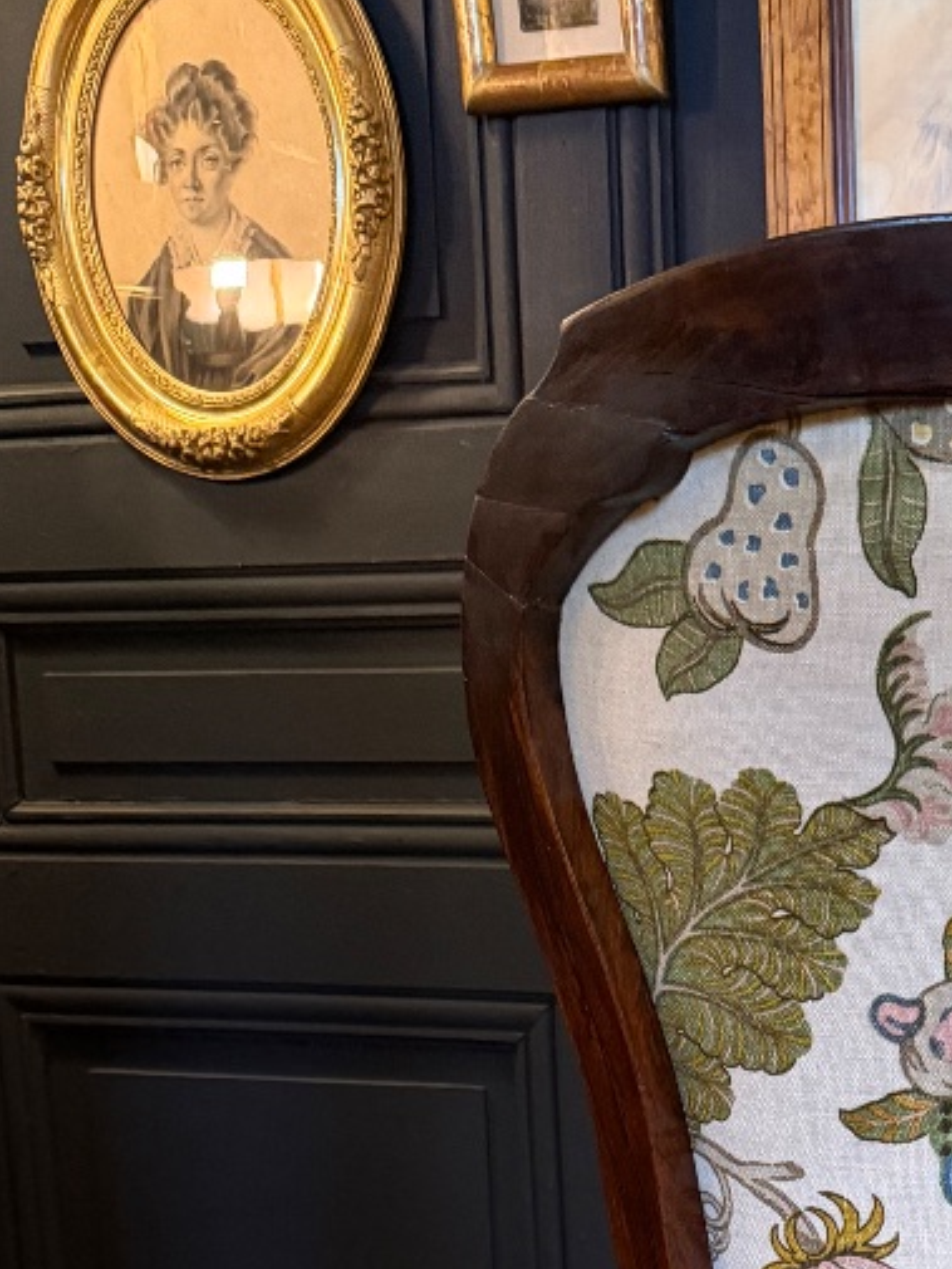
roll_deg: -0.9
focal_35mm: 57
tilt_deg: -12.8
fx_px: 2089
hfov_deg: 23.8
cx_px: 1080
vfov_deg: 30.1
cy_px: 1417
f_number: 1.78
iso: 640
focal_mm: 6.76
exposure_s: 1/50
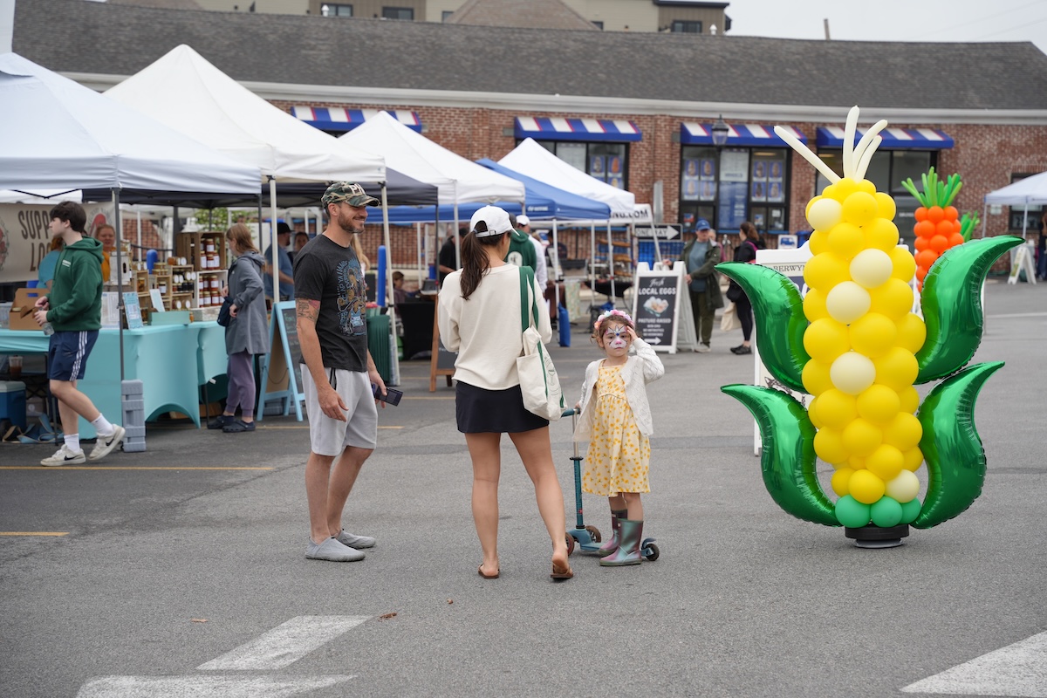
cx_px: 524
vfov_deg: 20.1
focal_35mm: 68
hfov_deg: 29.8
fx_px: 1966
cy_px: 349
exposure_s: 1/320
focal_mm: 67.6
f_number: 4.5
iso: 100
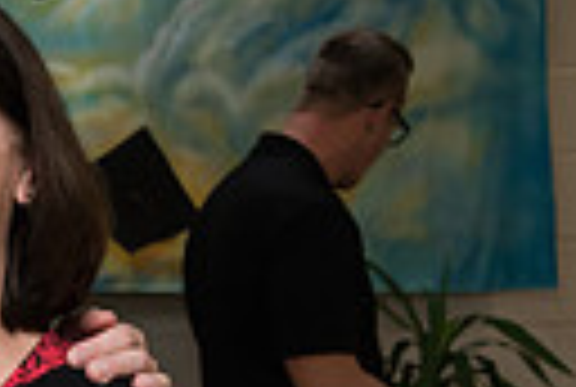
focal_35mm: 217
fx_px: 3480
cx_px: -212
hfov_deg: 9.3
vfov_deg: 6.3
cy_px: 389
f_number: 7.1
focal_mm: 48
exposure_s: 1/160
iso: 1600
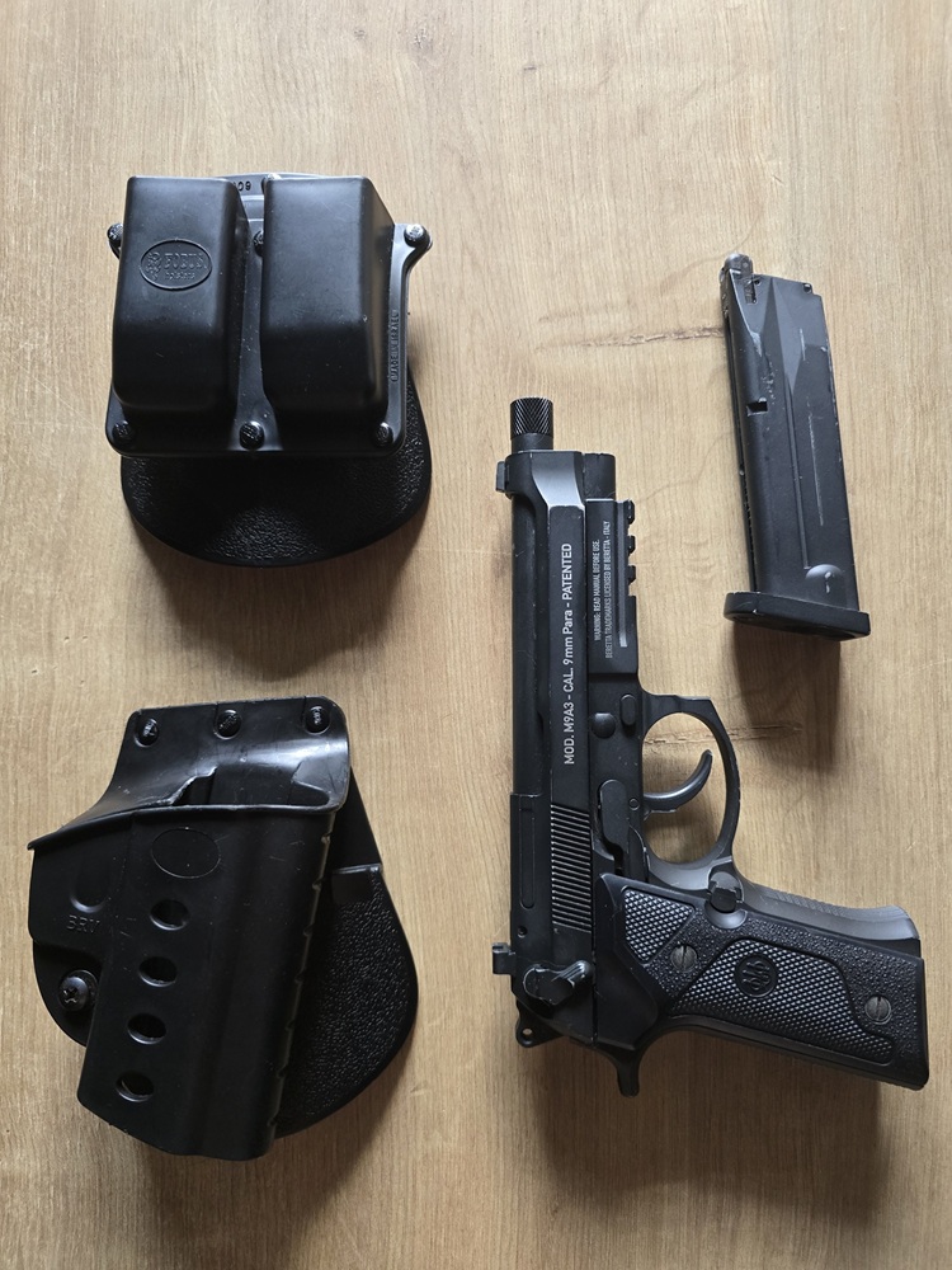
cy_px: 635
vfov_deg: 73.9
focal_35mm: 23
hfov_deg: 58.9
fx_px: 843
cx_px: 476
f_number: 1.7
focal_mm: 6.3
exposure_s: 1/100
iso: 640
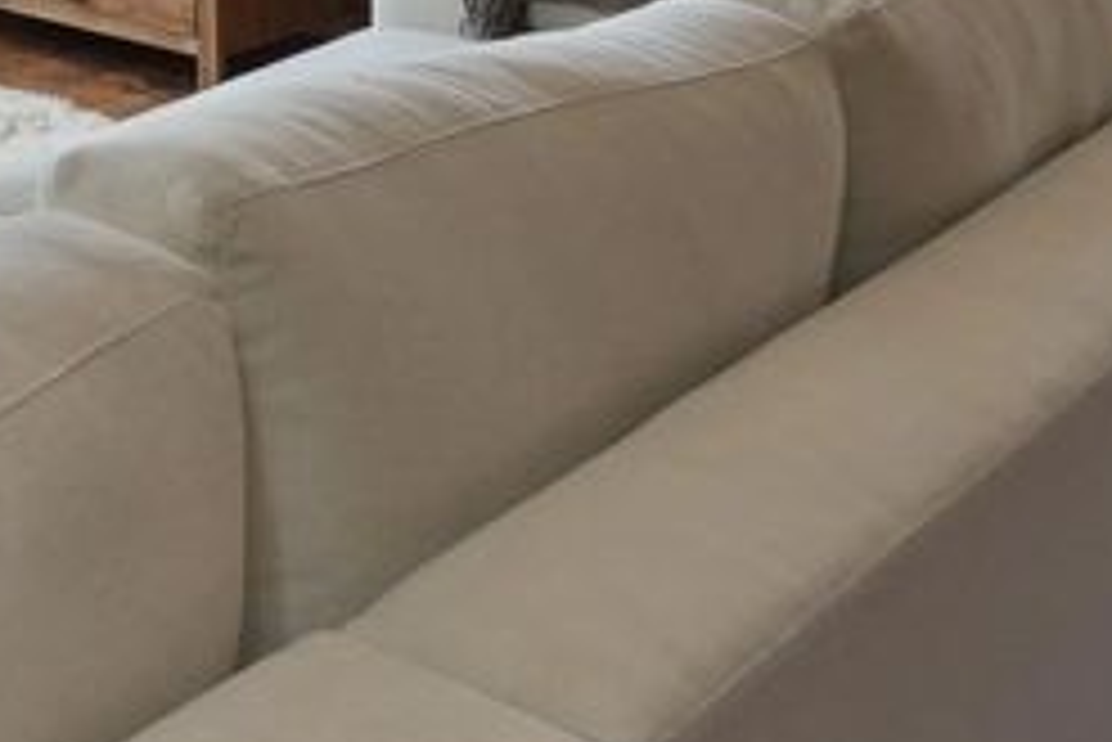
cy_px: -677
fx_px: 2565
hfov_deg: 20.0
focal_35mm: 83
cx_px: -698
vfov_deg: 14.2
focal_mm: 20
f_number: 7.1
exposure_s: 1/25
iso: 320
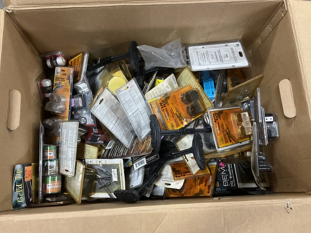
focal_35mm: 31
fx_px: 279
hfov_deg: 58.3
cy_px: 119
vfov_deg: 45.5
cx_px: 152
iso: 250
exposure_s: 1/40
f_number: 1.8
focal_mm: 3
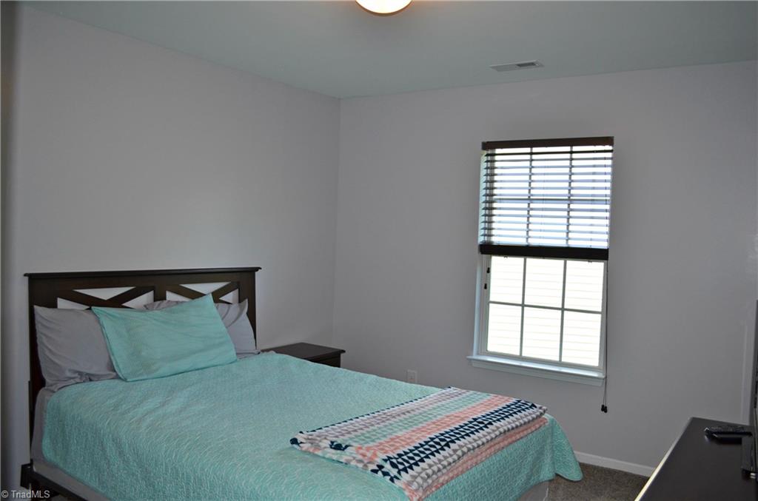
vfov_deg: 43.4
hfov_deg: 62.1
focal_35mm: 30
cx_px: 379
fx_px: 630
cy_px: 250
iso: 320
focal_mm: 20
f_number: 3.8
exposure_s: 1/125
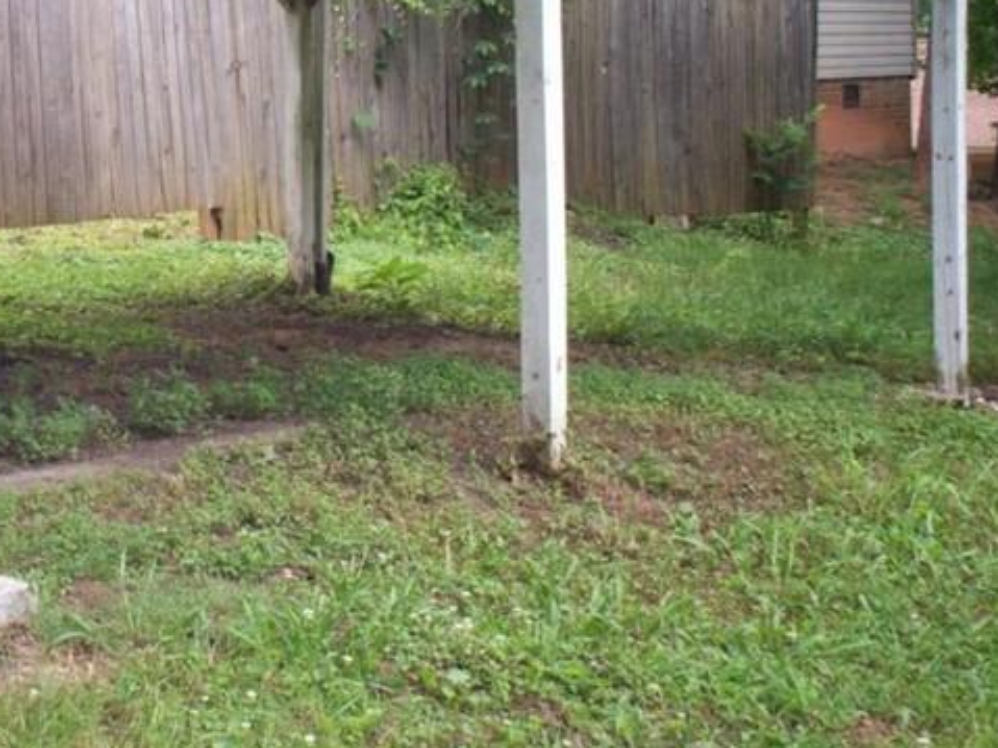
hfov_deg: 24.6
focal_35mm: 77
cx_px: 108
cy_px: 94
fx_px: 2219
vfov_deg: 18.8
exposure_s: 1/78.4
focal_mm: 6
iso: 100
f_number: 4.5
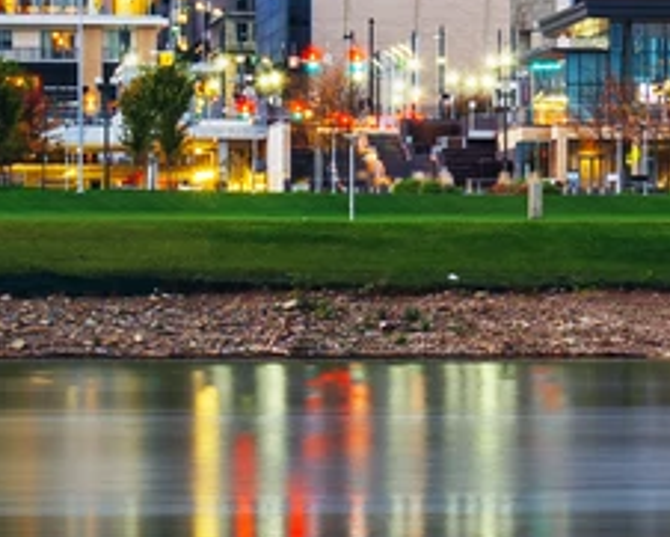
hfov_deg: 4.7
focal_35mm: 396
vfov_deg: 3.9
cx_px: 1997
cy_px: 252
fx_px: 7856
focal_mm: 45
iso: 64
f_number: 13
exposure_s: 30
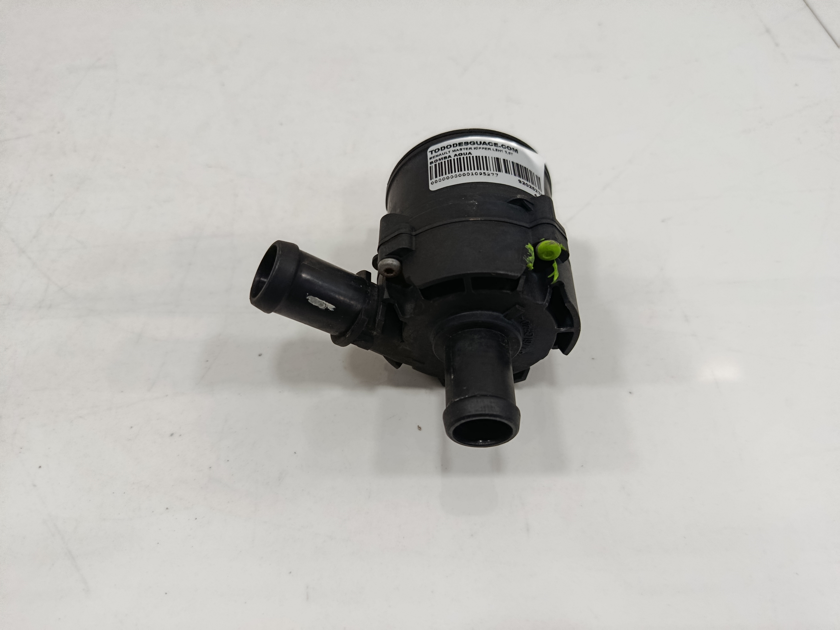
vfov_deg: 56.8
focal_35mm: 24
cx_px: 420
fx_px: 582
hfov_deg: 71.6
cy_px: 315
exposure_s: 1/100
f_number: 1.7
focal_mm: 5.24
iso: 885
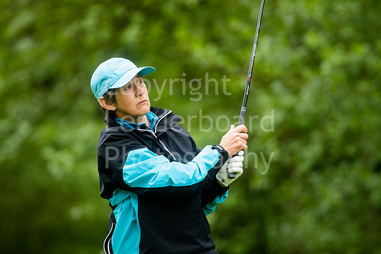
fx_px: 4763
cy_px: 127
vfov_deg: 3.1
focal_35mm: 450
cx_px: 190
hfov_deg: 4.6
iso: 1600
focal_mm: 300
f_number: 4
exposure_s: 1/1000
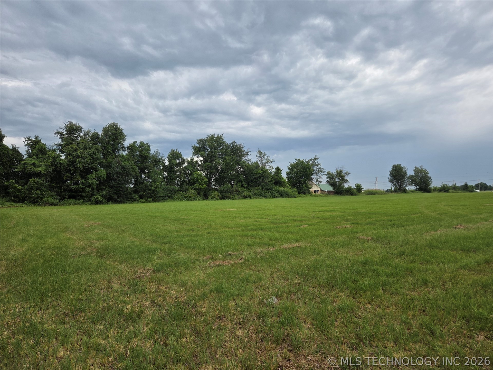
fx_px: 328
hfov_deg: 73.9
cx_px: 246
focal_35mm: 23
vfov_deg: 58.9
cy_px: 185
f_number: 1.8
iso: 80
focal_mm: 5.4
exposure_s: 1/2664
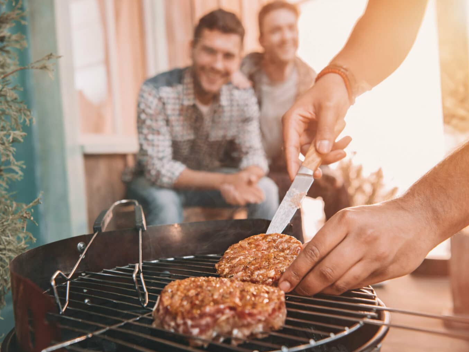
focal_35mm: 37
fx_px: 501
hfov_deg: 50.1
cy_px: 177
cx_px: 216
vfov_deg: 38.7
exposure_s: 1/125
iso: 500
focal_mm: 34
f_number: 4
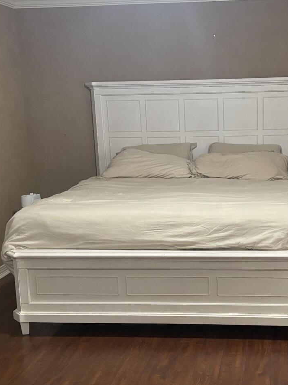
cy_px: 224
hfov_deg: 26.2
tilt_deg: -11.6
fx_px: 610
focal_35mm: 55
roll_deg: +1.1
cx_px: 215
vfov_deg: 34.9
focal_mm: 5.96
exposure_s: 1/60
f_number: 1.6
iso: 500
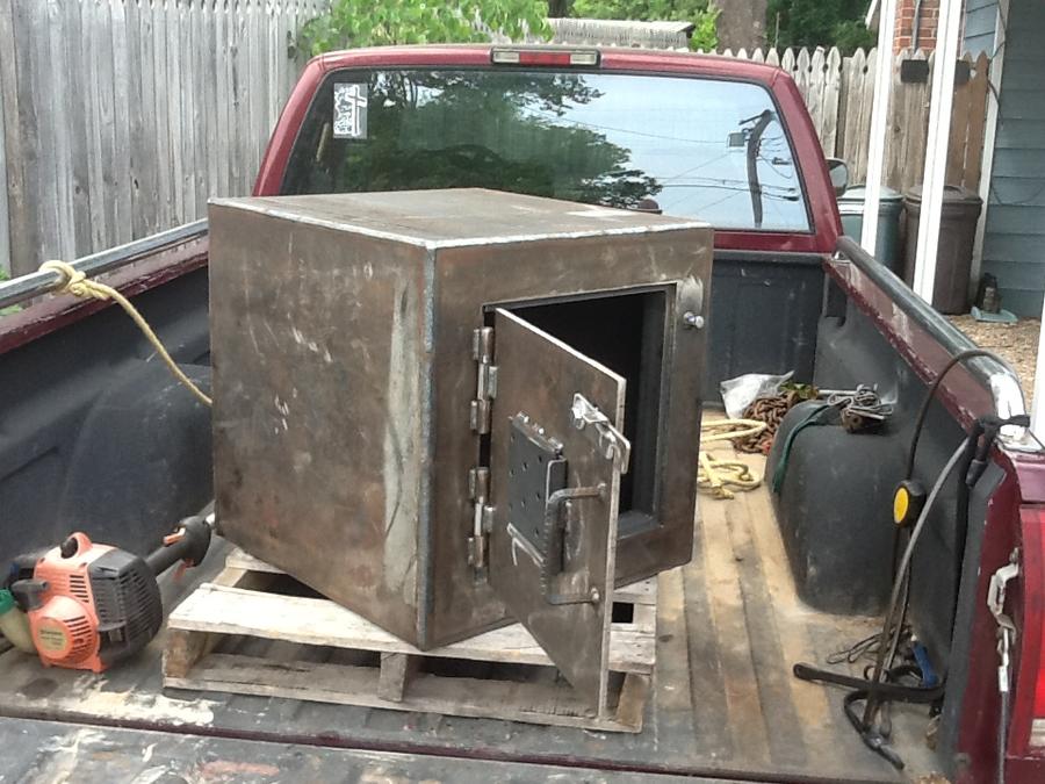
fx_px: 966
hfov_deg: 56.8
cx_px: 522
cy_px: 392
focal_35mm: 32
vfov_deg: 44.2
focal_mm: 2.03
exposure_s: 1/199
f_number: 2.4
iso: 64
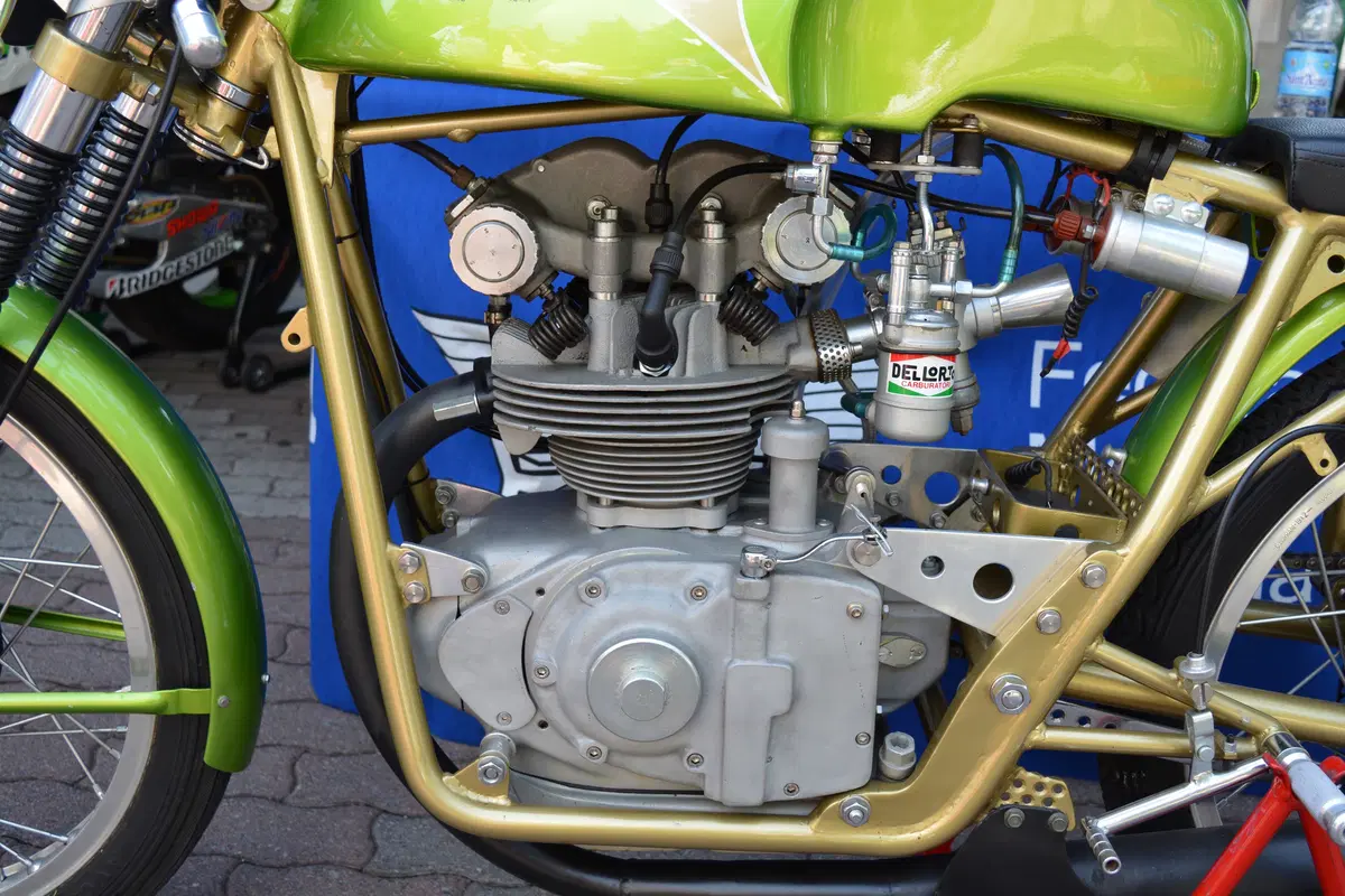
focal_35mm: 38
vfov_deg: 35.5
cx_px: 672
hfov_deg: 51.3
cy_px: 448
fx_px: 1401
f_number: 5.6
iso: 250
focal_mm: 25
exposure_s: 1/125
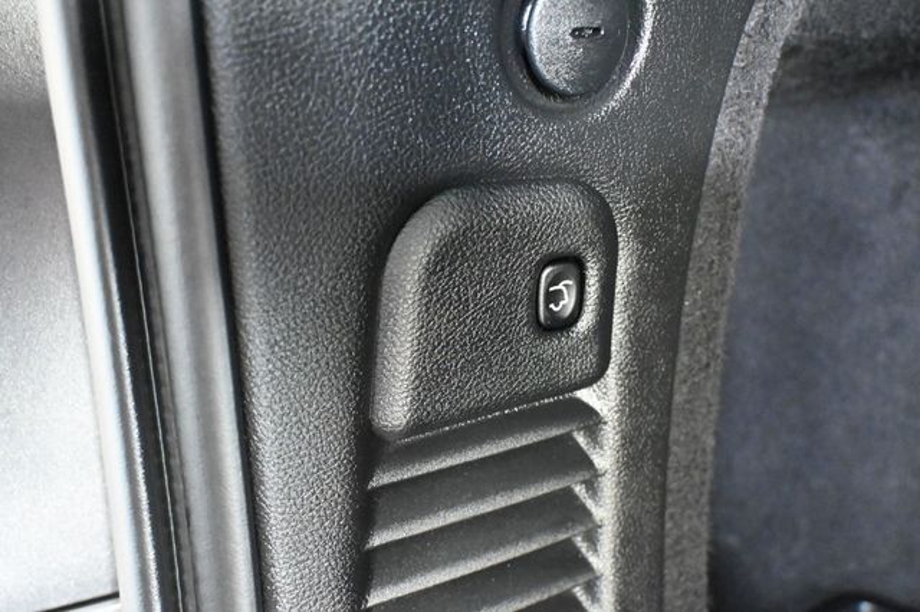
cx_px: 460
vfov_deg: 40.8
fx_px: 824
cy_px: 306
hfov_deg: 58.4
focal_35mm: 32
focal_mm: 21.5
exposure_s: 1/20
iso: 12800
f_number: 4
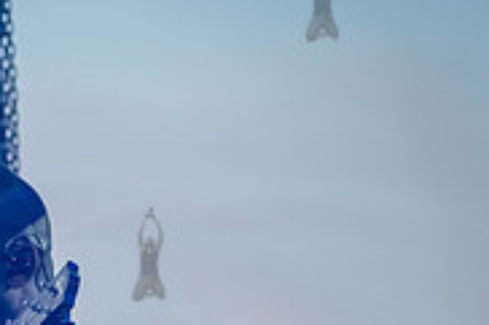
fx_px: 3461
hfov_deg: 8.0
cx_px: -199
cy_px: 383
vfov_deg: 5.4
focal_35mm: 255
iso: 4000
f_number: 4.5
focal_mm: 80
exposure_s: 1/400
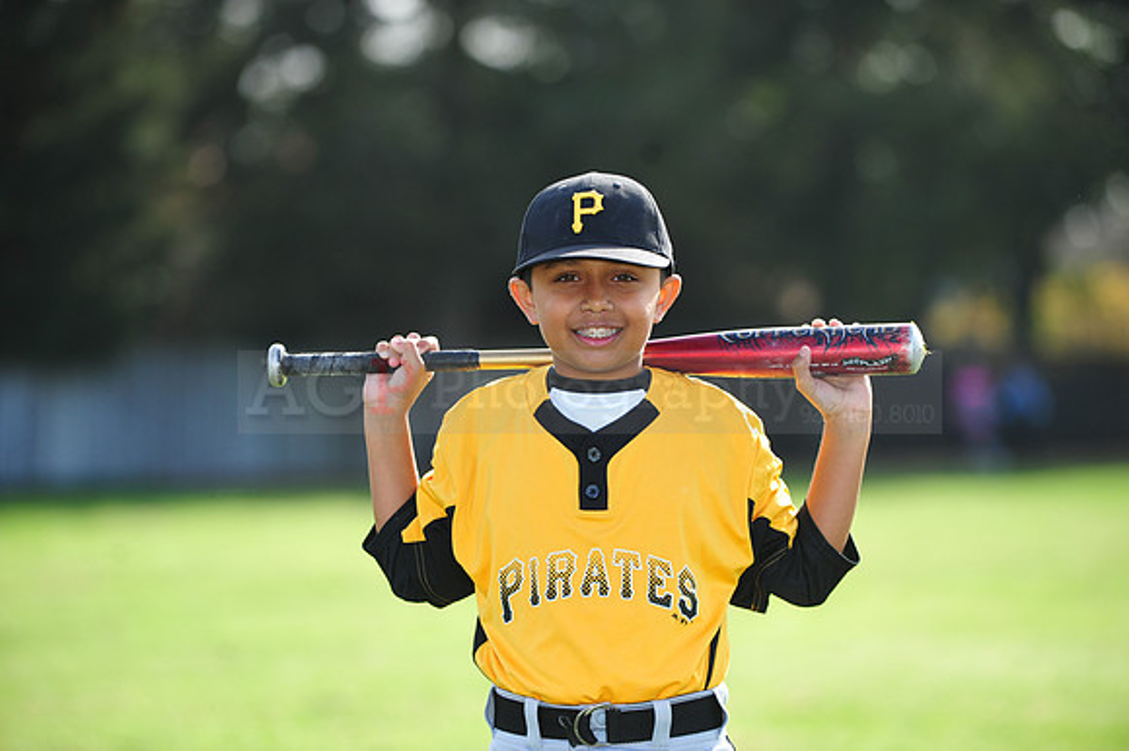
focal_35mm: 185
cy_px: 376
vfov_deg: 7.4
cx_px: 564
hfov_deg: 11.1
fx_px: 5798
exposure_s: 1/1000
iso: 400
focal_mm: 185
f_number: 4.5
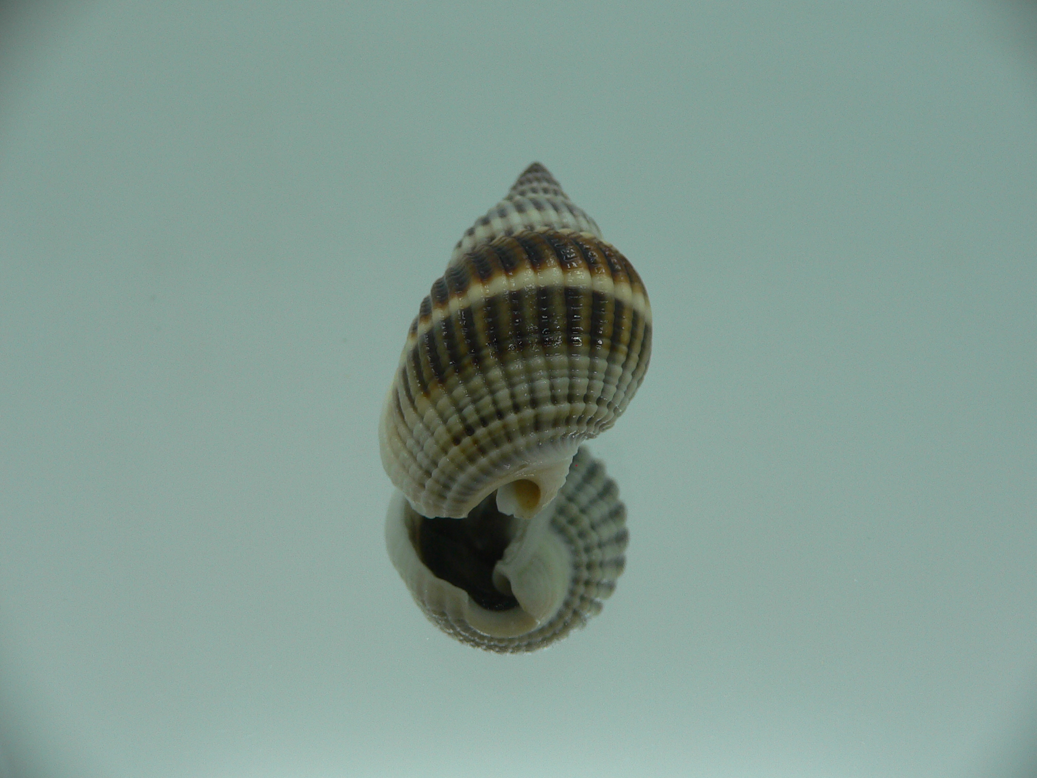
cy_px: 389
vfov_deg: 40.7
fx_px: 1049
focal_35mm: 35
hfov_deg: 52.6
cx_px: 518
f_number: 2.8
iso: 80
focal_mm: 4.6
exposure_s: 1/60
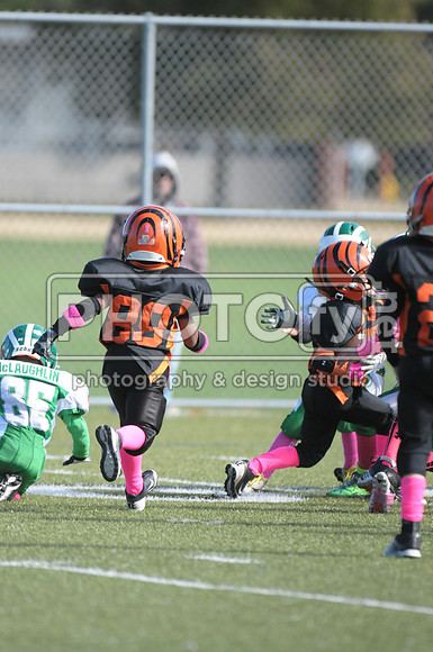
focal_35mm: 600
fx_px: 10857
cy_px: 326
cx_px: 216
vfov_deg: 3.4
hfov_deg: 2.3
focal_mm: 400
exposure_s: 1/5000
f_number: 4
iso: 1600
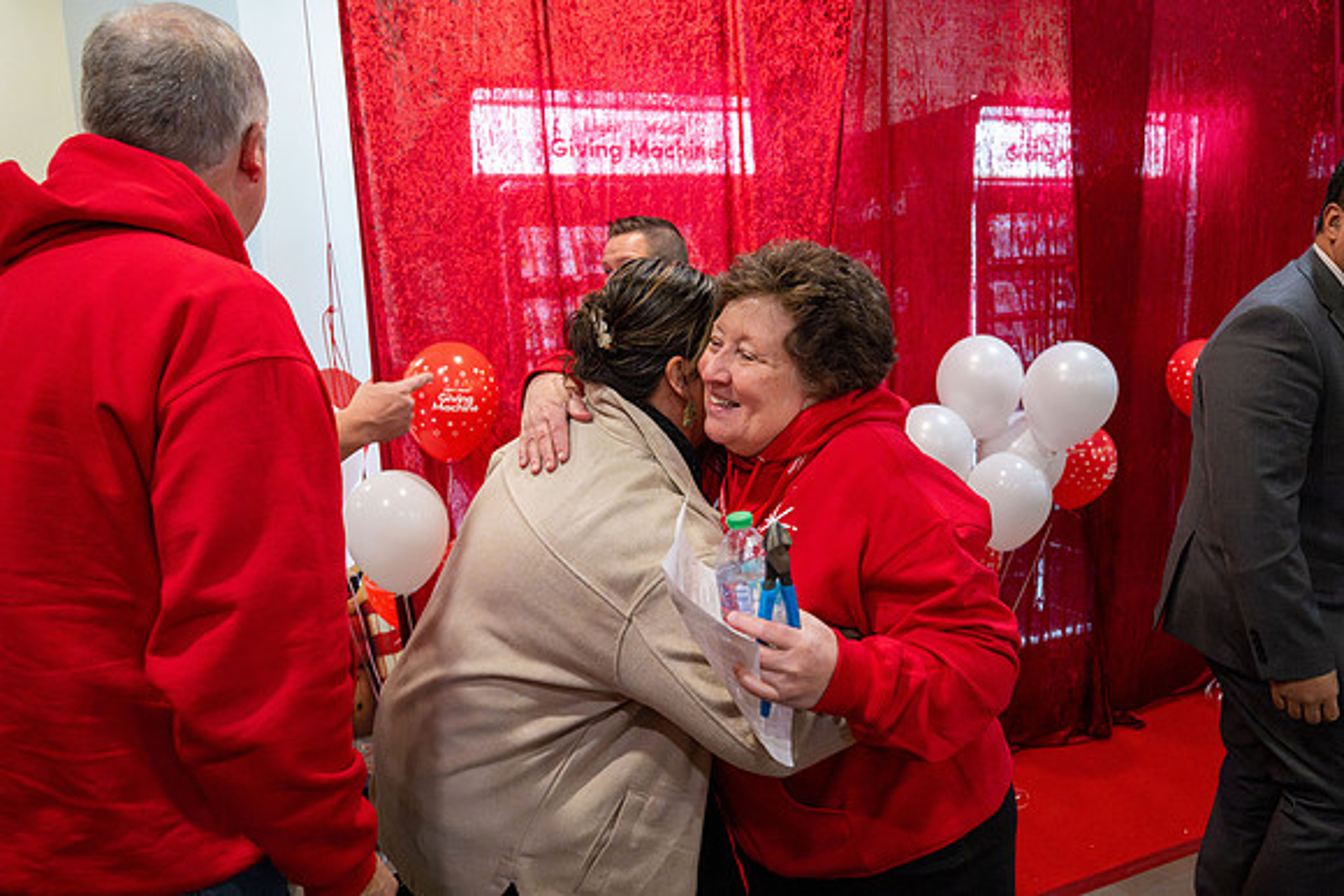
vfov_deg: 50.4
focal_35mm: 26
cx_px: 672
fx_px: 952
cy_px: 448
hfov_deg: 70.4
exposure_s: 1/400
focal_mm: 25.5
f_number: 4
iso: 8000
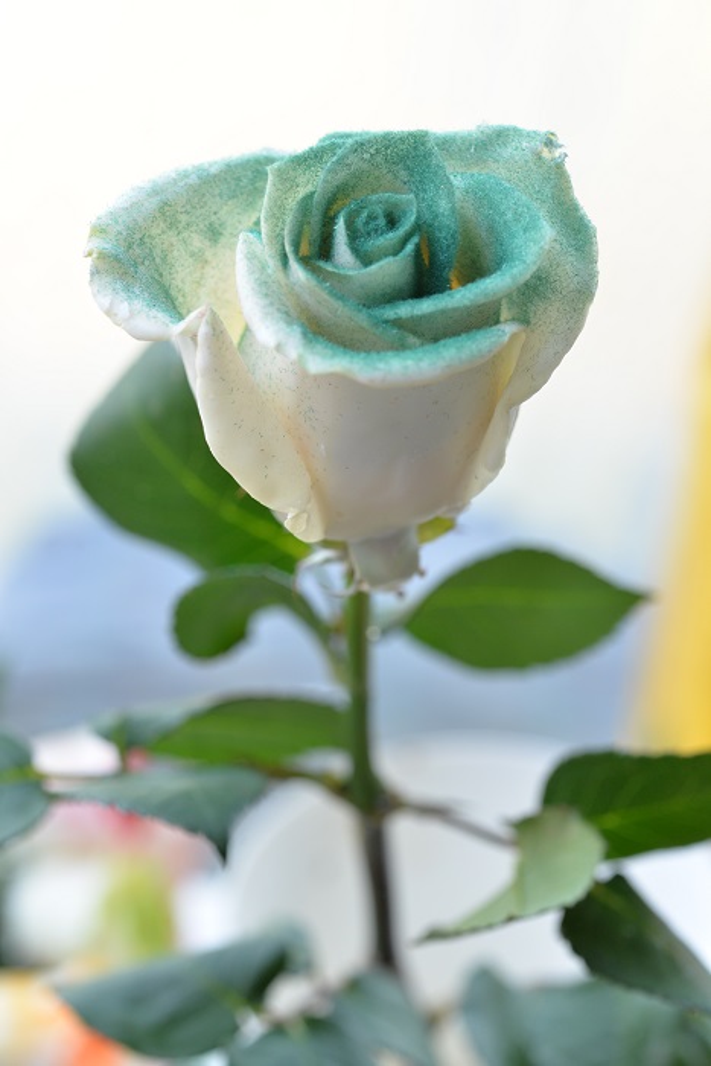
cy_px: 533
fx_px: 1776
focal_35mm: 60
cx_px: 356
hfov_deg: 22.6
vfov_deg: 33.4
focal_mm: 60
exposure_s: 1/200
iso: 800
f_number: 8
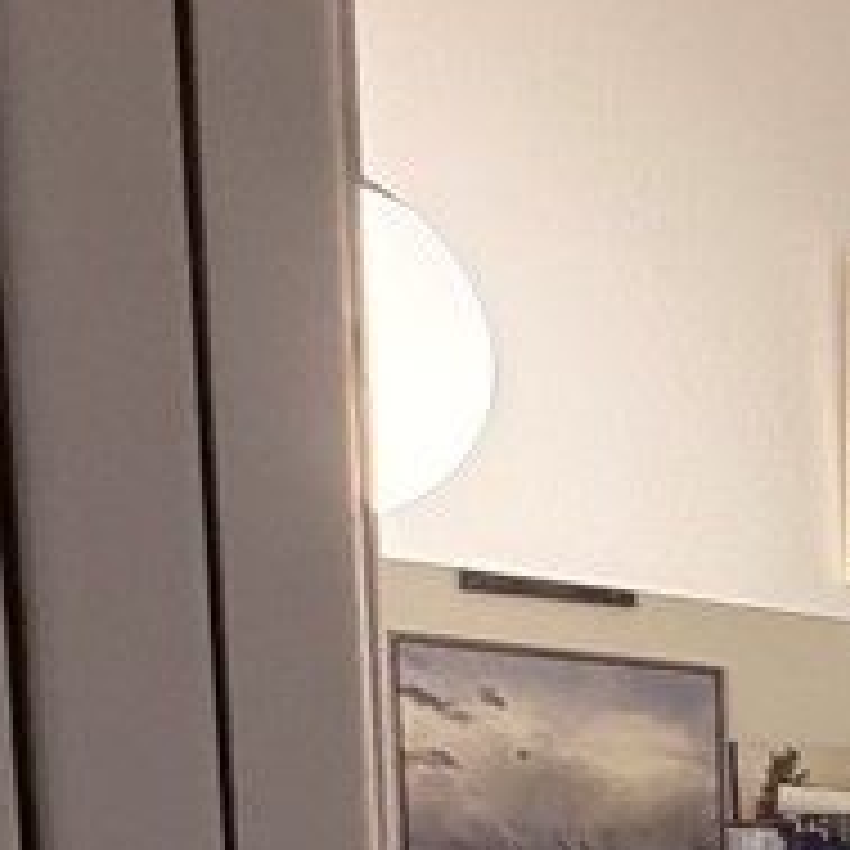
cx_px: 1817
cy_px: 1021
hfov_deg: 16.9
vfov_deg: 23.5
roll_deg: -1.2
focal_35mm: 67
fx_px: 1861
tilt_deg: -2.9
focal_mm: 2.22
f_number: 2.2
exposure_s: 1/60
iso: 200
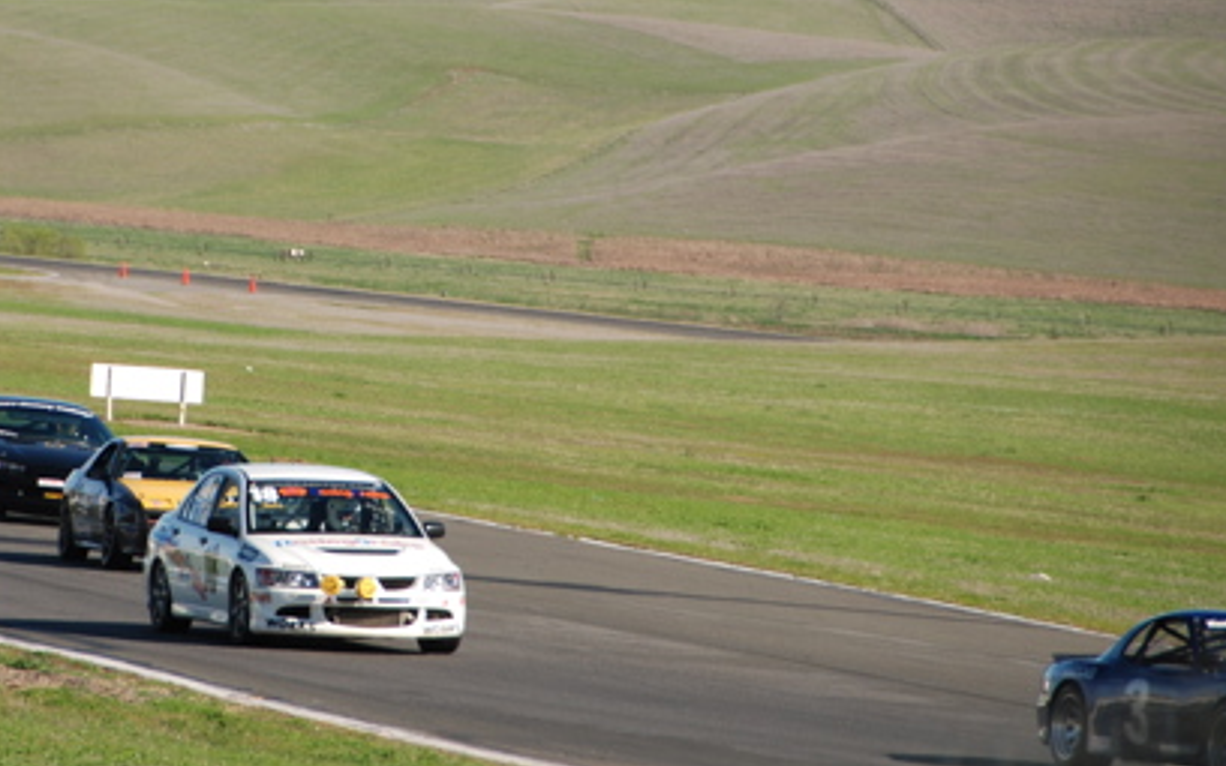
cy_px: 306
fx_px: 16038
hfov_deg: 4.4
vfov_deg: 2.7
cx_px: 350
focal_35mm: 480
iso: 200
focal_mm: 200
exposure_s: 1/800
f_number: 5.6
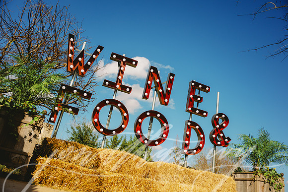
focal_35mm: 32
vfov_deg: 41.7
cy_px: 96
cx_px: 144
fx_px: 252
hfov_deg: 59.5
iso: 200
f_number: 2.8
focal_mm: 31.5
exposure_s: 1/5000
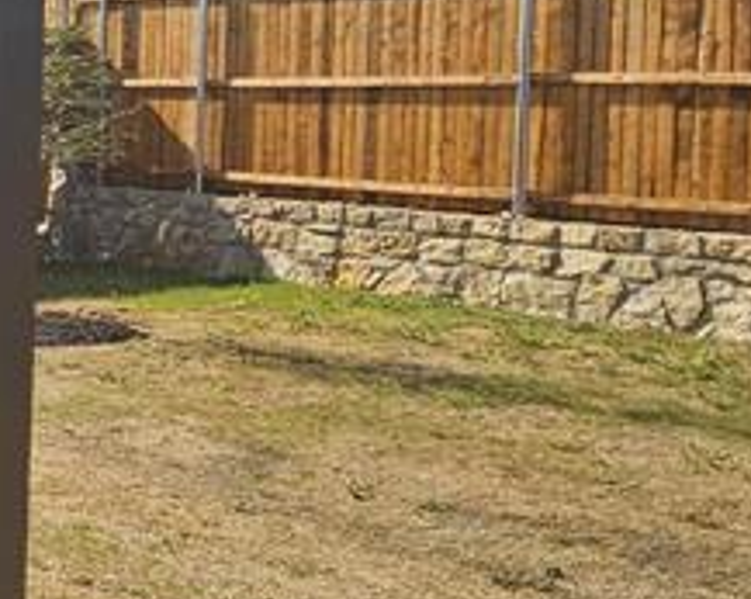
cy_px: 142
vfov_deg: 25.0
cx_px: -789
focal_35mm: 60
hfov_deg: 18.5
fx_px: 1332
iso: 50
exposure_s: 1/1844
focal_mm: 2.2
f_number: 2.2
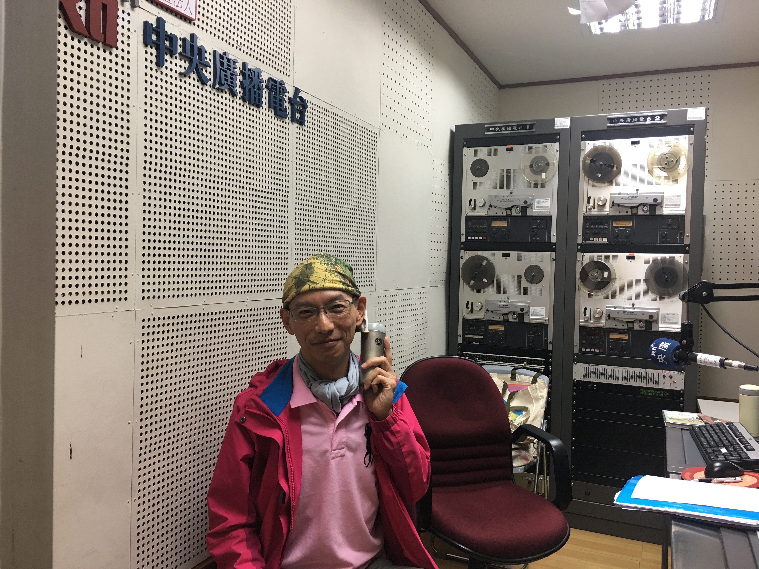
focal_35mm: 29
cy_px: 284
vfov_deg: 48.2
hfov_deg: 61.7
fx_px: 636
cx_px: 380
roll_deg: -1.4
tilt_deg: -0.7
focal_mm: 4.15
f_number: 2.2
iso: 40
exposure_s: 1/30
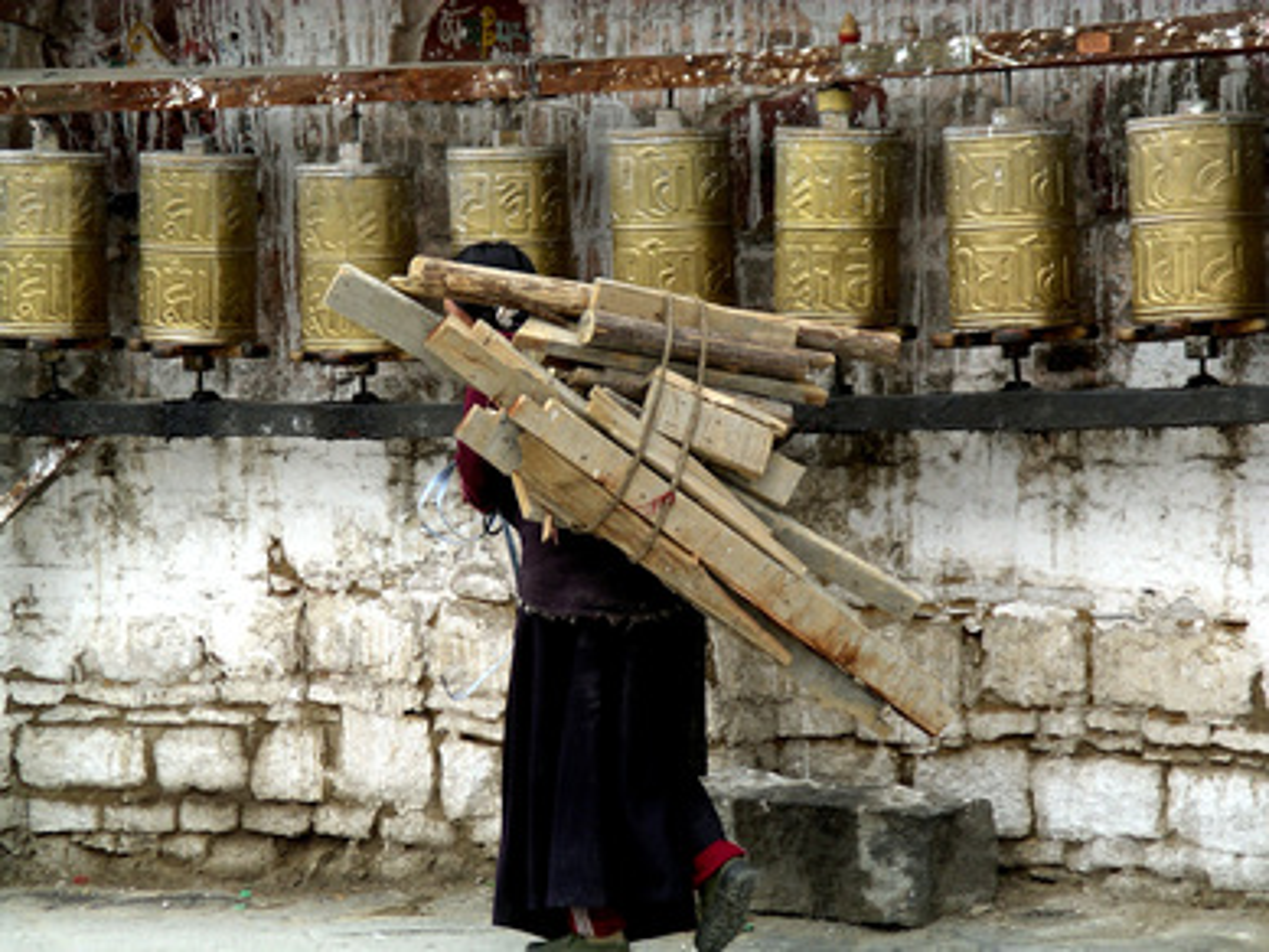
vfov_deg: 7.9
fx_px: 6857
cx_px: 634
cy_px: 476
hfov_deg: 10.6
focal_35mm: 187
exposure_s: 1/276
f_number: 4.6
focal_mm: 39
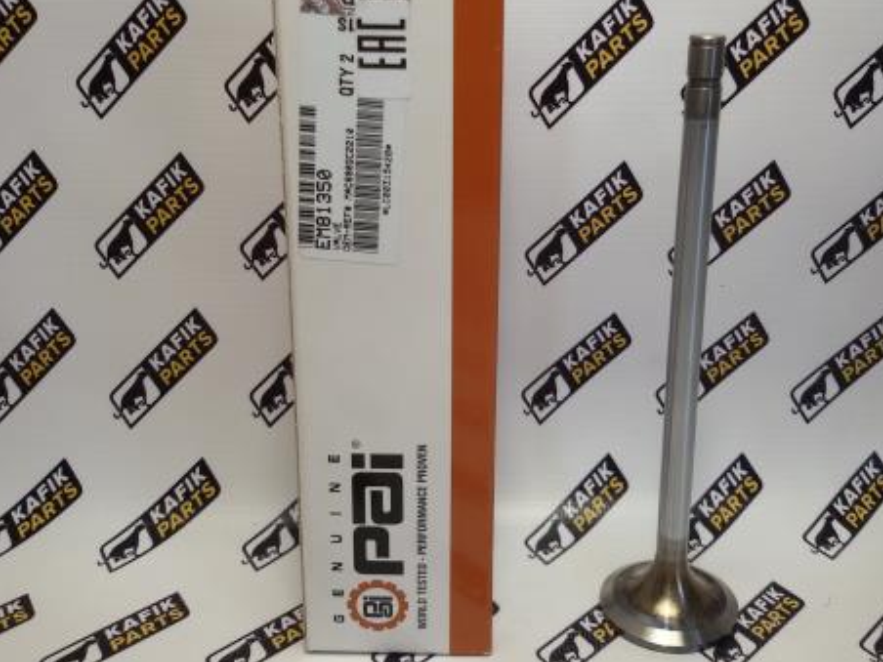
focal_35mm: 37
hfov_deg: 50.1
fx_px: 944
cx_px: 481
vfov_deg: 38.6
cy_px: 290
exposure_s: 1/33
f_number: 2.4
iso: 40
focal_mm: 2.93
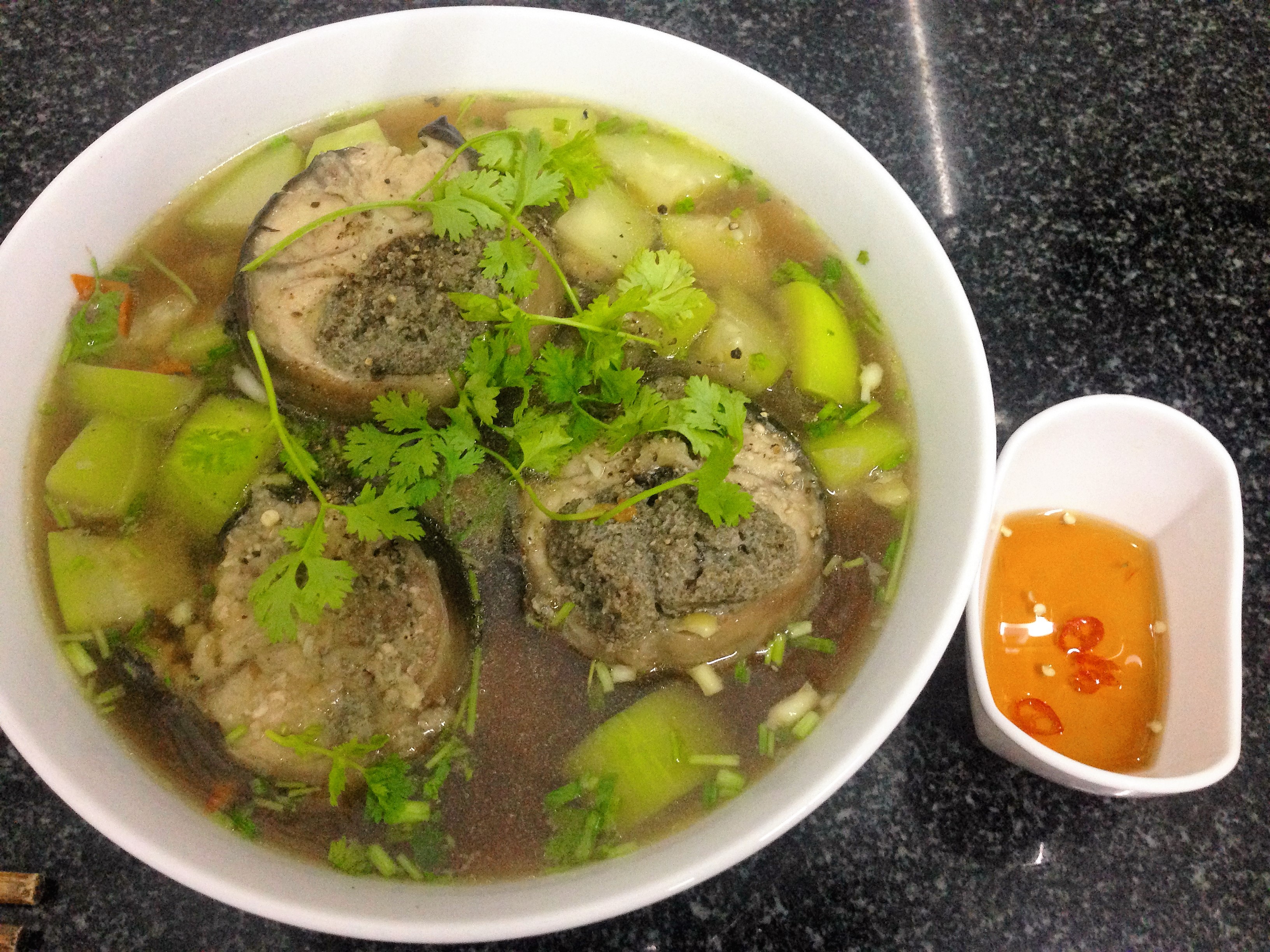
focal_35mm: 33
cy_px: 476
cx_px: 635
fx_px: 1211
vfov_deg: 42.9
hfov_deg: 55.4
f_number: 2.4
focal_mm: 4.12
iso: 320
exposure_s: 1/20
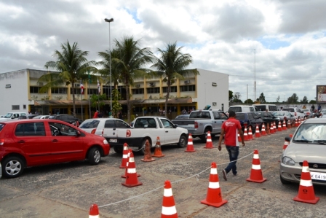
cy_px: 109
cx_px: 163
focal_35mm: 33
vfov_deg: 40.0
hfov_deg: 57.2
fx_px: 299
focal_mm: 22
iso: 100
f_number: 10
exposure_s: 1/200
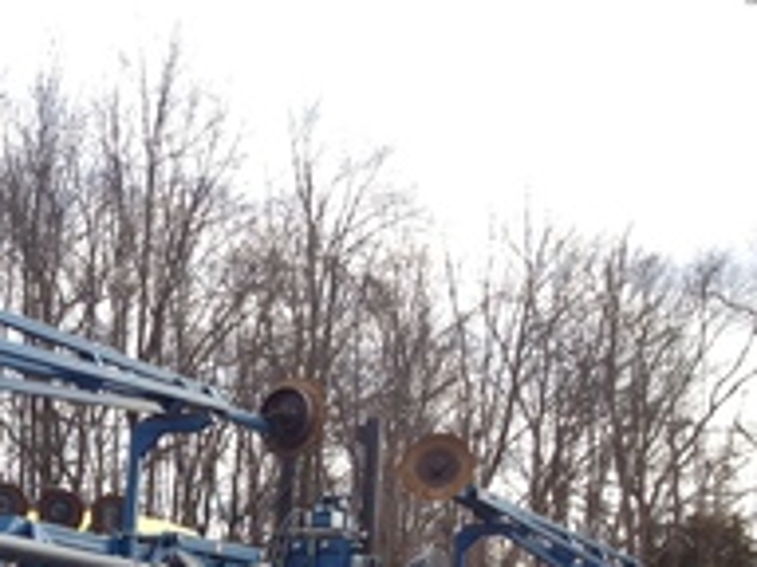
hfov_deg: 18.6
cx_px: -181
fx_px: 2165
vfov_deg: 14.2
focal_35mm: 99
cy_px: 784
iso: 50
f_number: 2.4
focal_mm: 4.28
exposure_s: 1/472
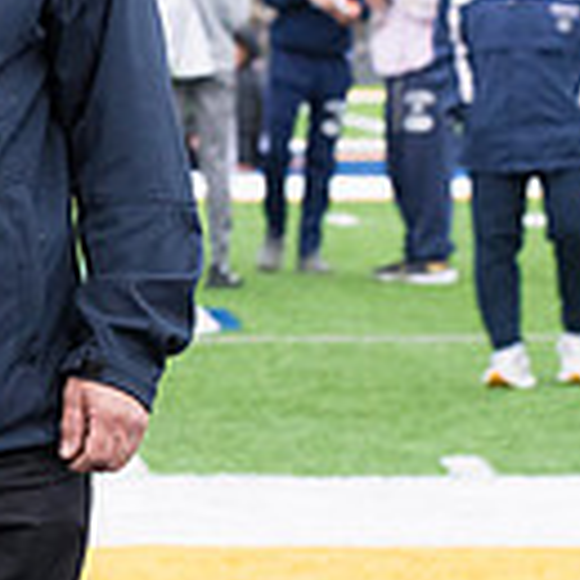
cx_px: -588
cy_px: 151
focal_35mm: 384
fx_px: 7279
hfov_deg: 4.5
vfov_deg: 4.6
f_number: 5
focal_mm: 86
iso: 1250
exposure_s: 1/2000
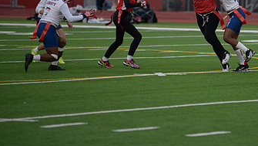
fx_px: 2170
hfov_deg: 6.8
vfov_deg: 3.8
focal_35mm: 317
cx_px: 209
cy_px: 2
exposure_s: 1/3200
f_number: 2.8
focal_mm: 175
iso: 1250
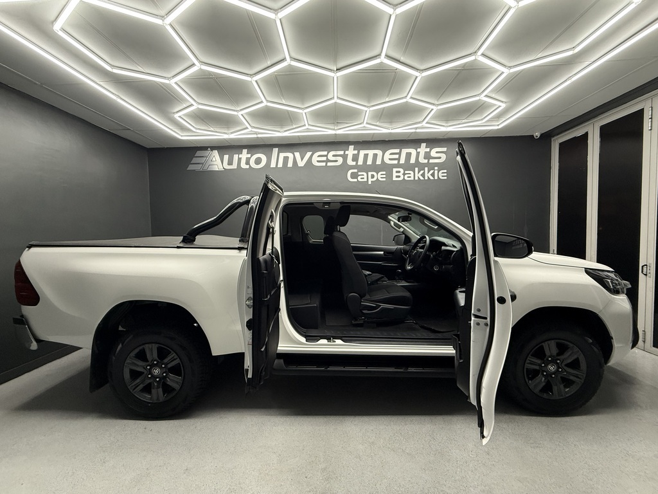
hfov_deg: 102.1
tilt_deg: -1.5
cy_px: 247
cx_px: 329
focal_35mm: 14
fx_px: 266
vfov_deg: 85.7
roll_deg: +0.7
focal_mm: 2.22
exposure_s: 1/99
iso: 250
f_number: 2.2
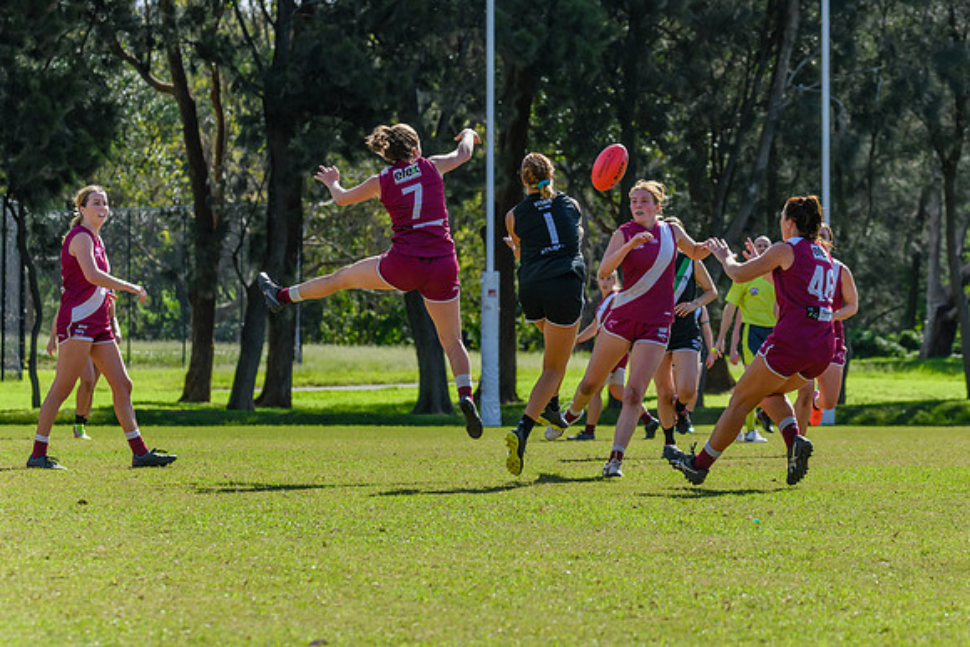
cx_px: 549
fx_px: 6303
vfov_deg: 5.9
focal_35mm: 234
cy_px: 262
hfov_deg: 8.8
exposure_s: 1/1250
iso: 800
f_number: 8
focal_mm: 180
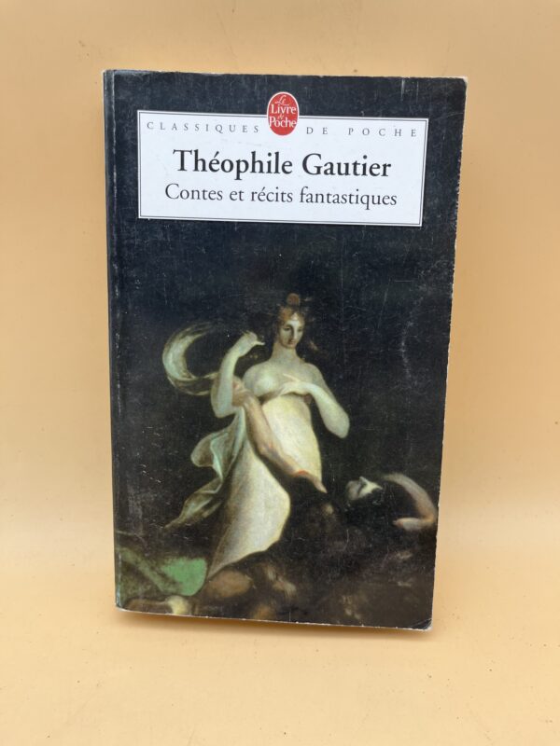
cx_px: 280
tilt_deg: -26.4
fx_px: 561
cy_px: 373
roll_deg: +0.4
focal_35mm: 26
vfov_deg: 67.3
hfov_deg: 53.1
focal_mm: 5.1
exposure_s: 1/150
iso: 40
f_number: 1.6
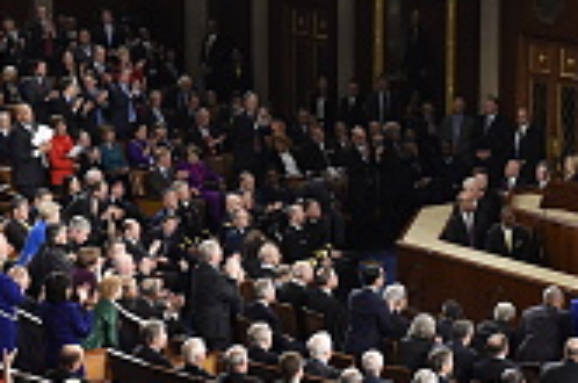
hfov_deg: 15.1
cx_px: 334
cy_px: 162
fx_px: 2179
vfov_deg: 10.0
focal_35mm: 136
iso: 2500
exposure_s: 1/250
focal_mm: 38
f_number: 5.6
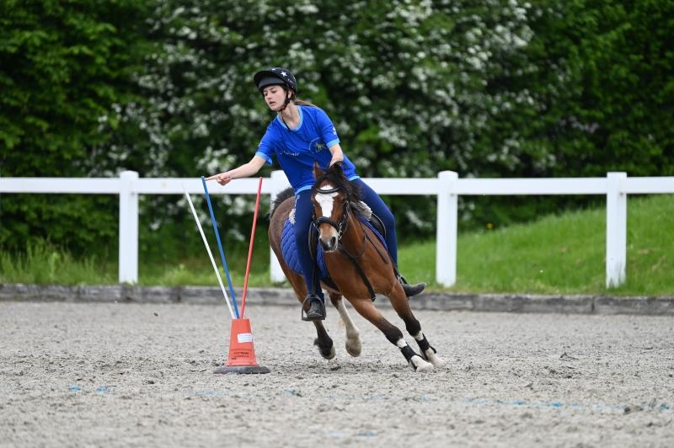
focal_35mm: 330
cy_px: 224
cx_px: 337
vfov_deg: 4.2
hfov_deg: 6.2
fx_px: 6173
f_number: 5.3
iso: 450
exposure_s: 1/1250
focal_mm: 330
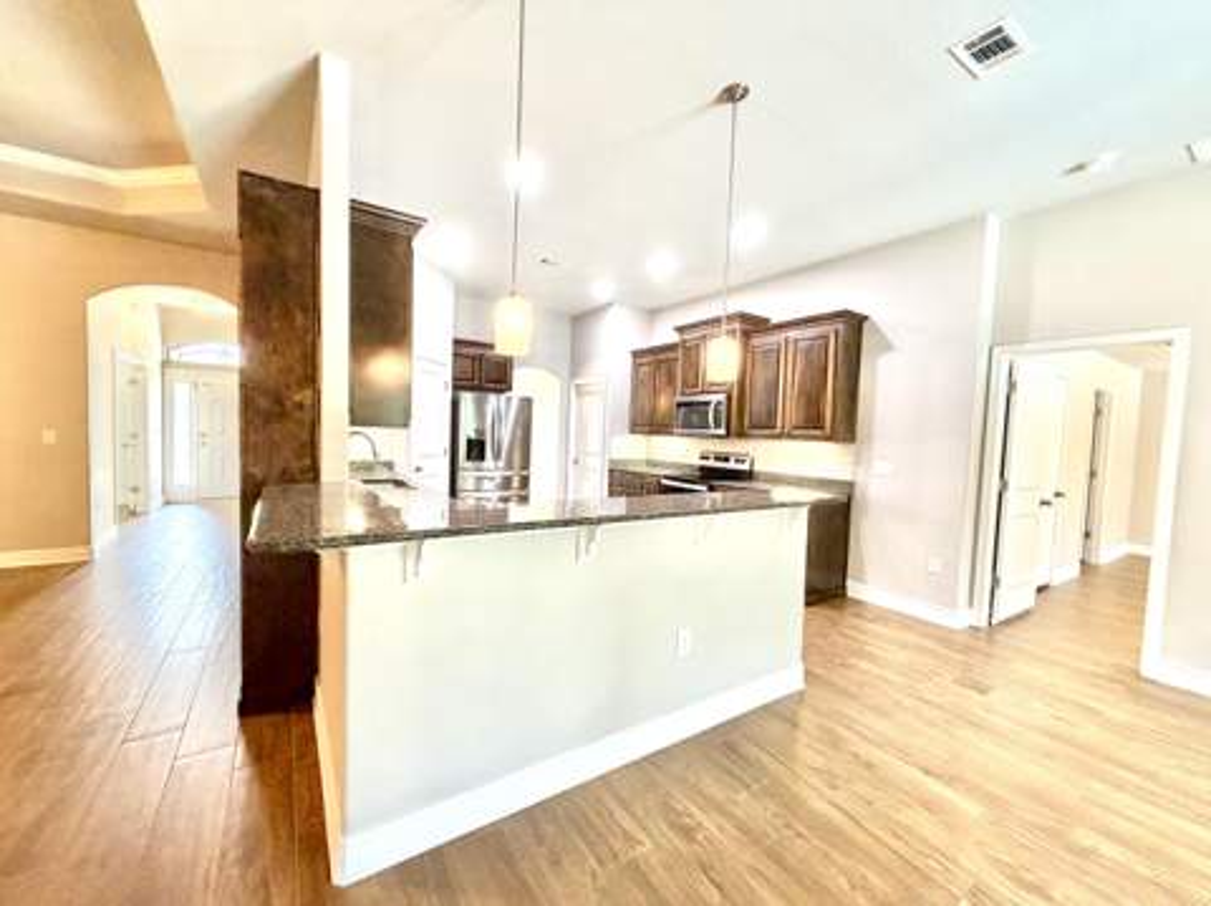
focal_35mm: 14
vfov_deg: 85.6
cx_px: 606
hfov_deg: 102.1
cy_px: 453
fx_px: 489
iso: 250
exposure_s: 1/60
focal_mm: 2.22
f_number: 2.2
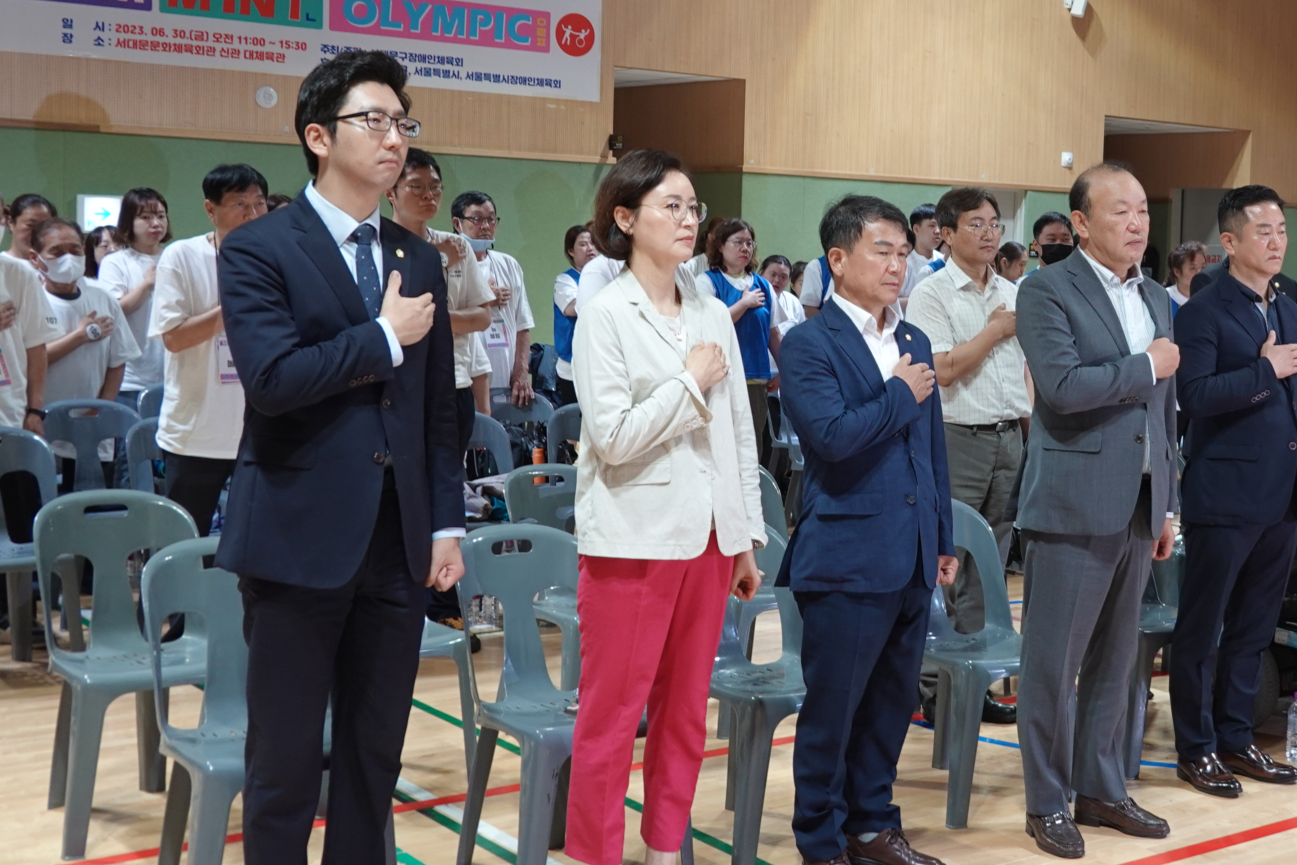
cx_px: 1072
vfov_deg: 25.5
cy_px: 359
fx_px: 1909
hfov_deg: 36.0
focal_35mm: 53
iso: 200
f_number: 3.2
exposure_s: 1/30
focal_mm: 11.06
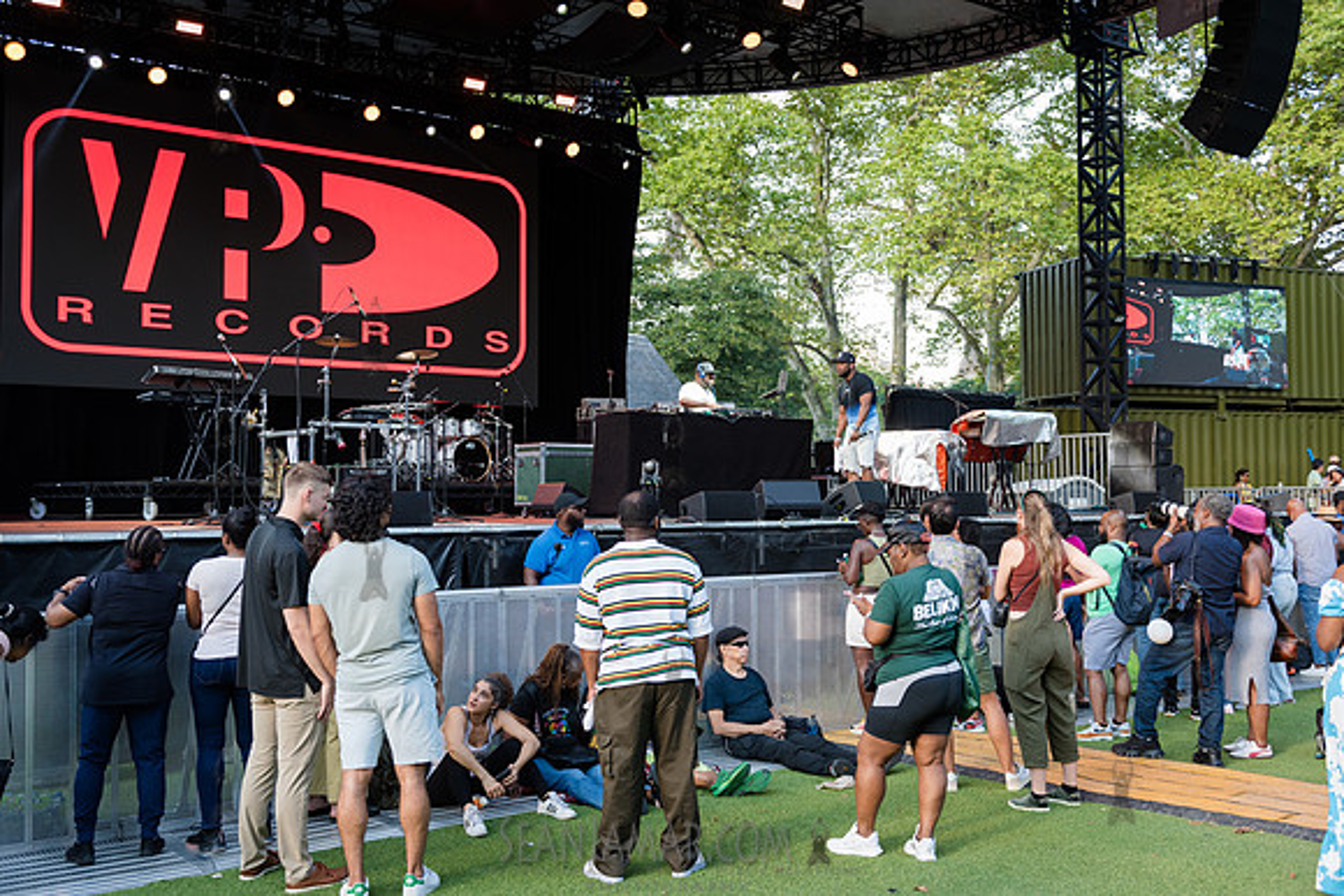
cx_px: 672
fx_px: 1294
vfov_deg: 38.2
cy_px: 448
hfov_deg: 54.9
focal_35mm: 35
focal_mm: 34
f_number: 3.5
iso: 500
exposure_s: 1/320
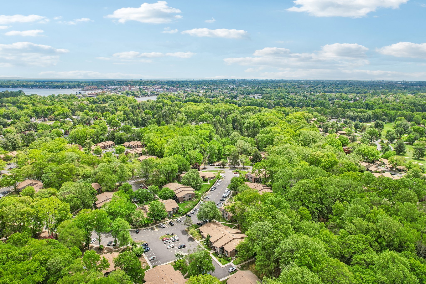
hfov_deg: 78.6
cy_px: 142
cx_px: 213
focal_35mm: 22
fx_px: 260
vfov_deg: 57.2
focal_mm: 8.4
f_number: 2.8
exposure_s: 1/1250
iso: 100
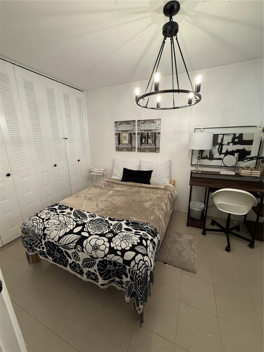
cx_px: 132
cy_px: 176
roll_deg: -0.3
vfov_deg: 102.1
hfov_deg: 85.7
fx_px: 142
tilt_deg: -14.3
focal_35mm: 14
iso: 320
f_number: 2.2
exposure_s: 1/120
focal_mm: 2.22
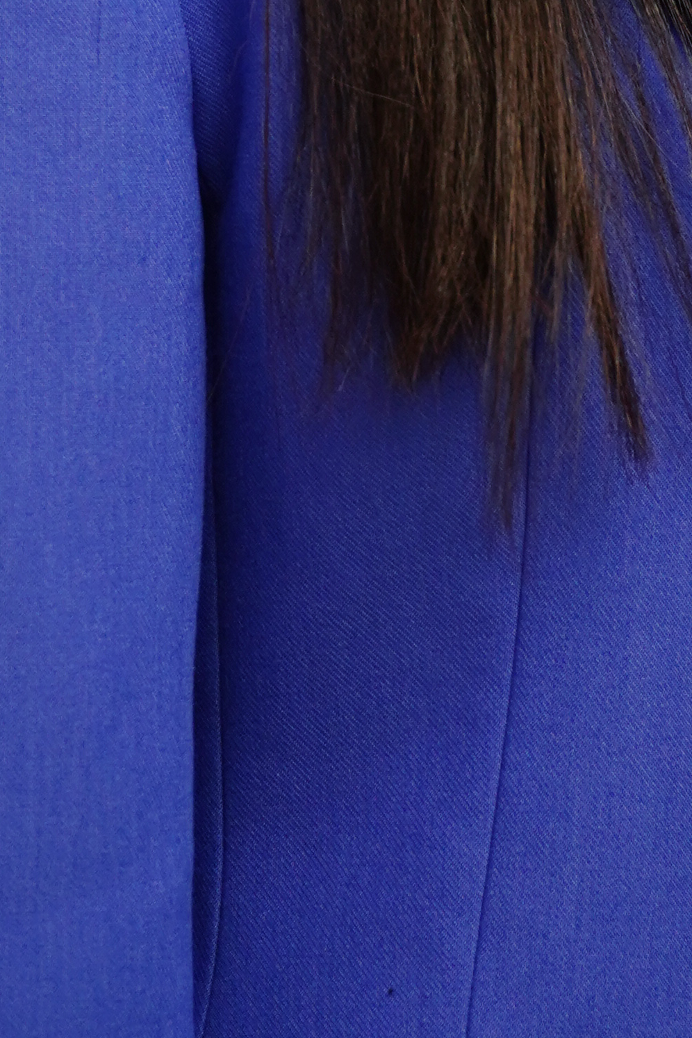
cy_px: -462
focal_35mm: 462
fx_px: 13320
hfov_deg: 3.0
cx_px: 675
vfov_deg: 4.4
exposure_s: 1/100
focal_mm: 115
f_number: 2.8
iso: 640
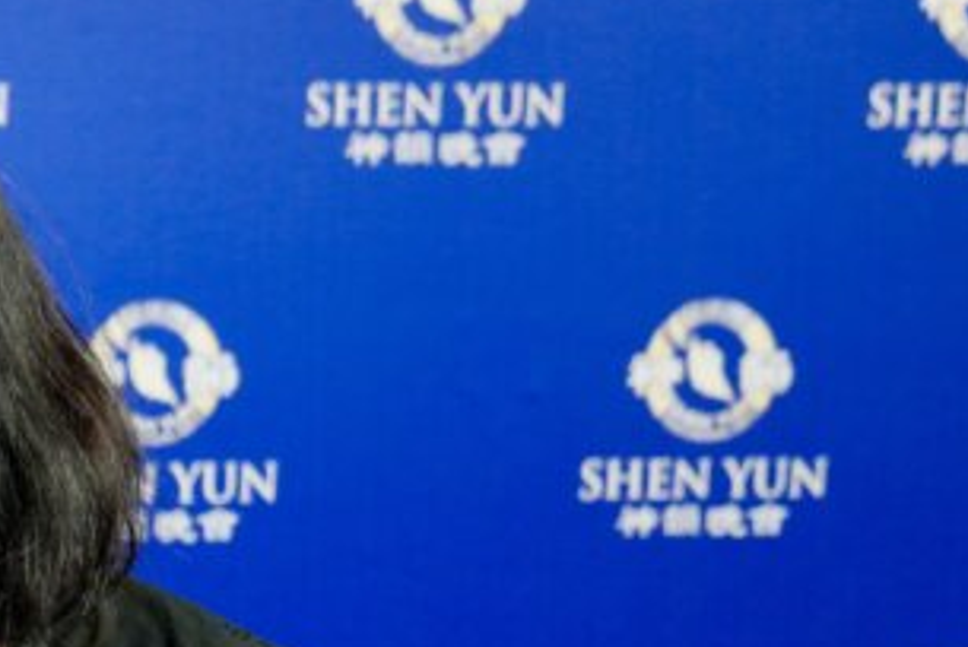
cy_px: 844
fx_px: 2664
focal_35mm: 99
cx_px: -346
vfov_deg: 13.4
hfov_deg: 18.9
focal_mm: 28
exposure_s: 1/60
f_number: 3.5
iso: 100
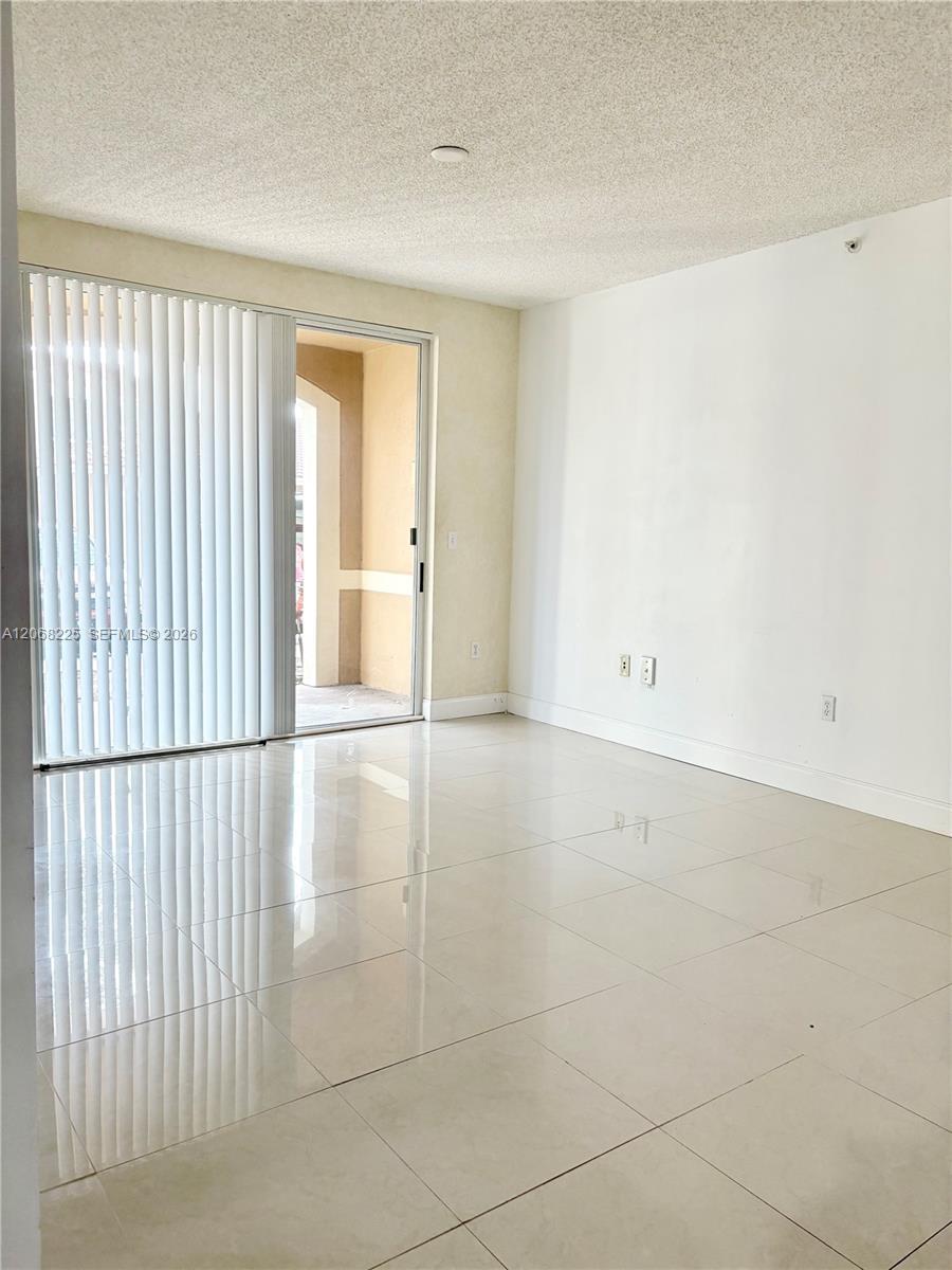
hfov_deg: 53.1
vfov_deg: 67.3
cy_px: 635
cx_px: 476
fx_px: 953
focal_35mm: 26
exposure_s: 1/120
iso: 100
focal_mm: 5.96
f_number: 1.6
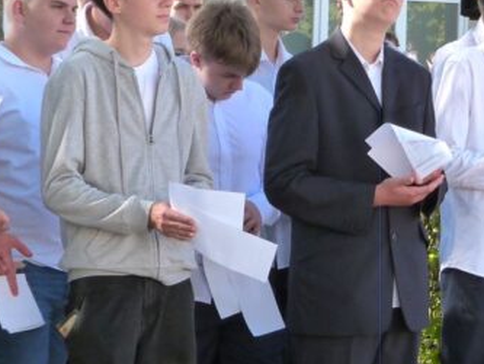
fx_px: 2839
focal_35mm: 203
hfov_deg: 9.7
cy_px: 146
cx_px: 493
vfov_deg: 7.3
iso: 160
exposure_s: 1/125
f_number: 3.6
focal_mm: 11.8
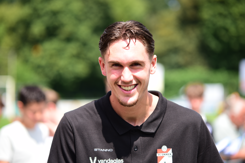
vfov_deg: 11.8
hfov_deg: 17.6
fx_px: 790
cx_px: 122
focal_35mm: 116
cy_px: 82
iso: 250
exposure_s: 1/1600
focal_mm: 116
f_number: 2.8
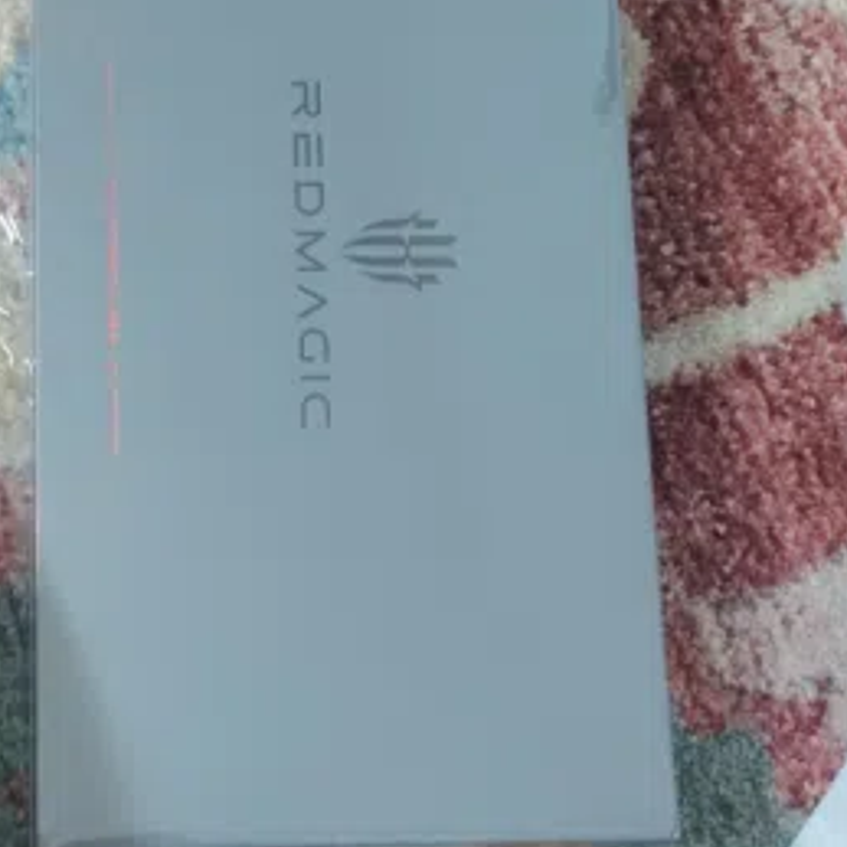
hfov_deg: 17.9
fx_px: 2685
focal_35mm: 97
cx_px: 402
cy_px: 271
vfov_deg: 17.9
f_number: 1.75
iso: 756
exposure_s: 1/33.3
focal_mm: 5.25
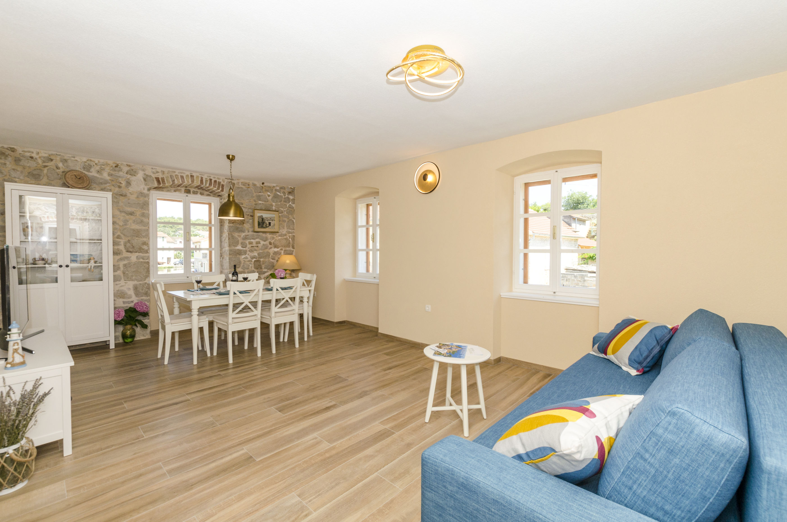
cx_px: 394
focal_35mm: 15
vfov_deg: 77.1
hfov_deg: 100.5
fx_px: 327
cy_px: 261
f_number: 8
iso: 160
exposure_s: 1/160
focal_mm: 10
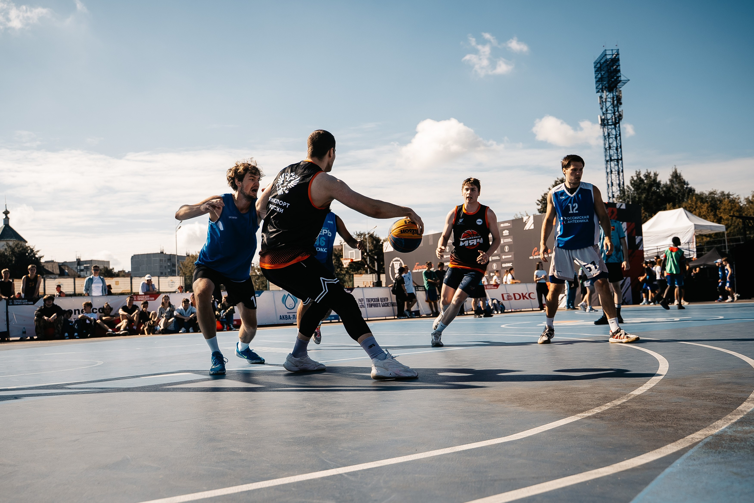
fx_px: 680
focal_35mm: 32
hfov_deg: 58.0
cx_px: 364
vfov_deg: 40.5
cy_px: 267
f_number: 3.5
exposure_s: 1/1600
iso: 100
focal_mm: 28
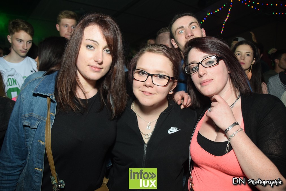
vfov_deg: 47.9
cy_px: 96
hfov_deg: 67.4
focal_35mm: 27
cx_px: 143
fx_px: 214
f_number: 3.5
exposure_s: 1/50
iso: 1600
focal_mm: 18
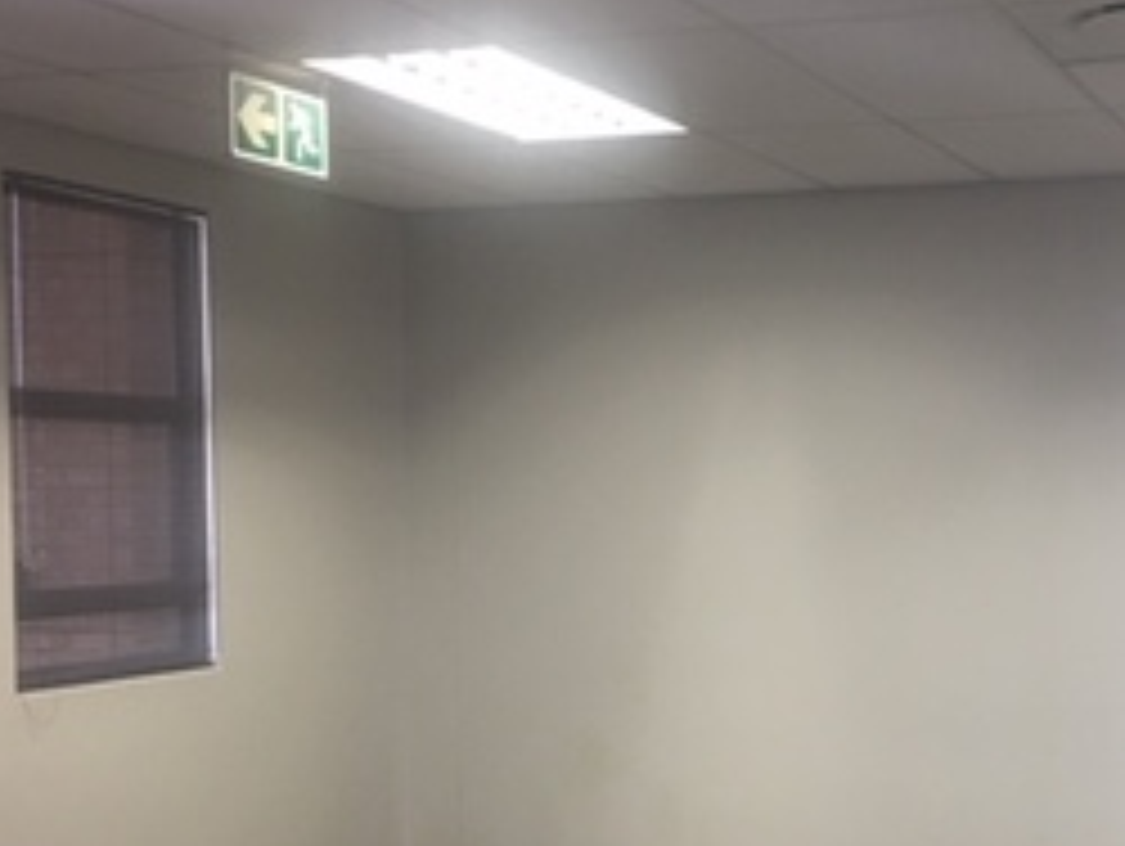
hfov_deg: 32.7
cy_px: 587
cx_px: 819
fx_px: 1887
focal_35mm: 58
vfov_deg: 25.1
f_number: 2.2
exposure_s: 1/33
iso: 64
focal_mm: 4.15
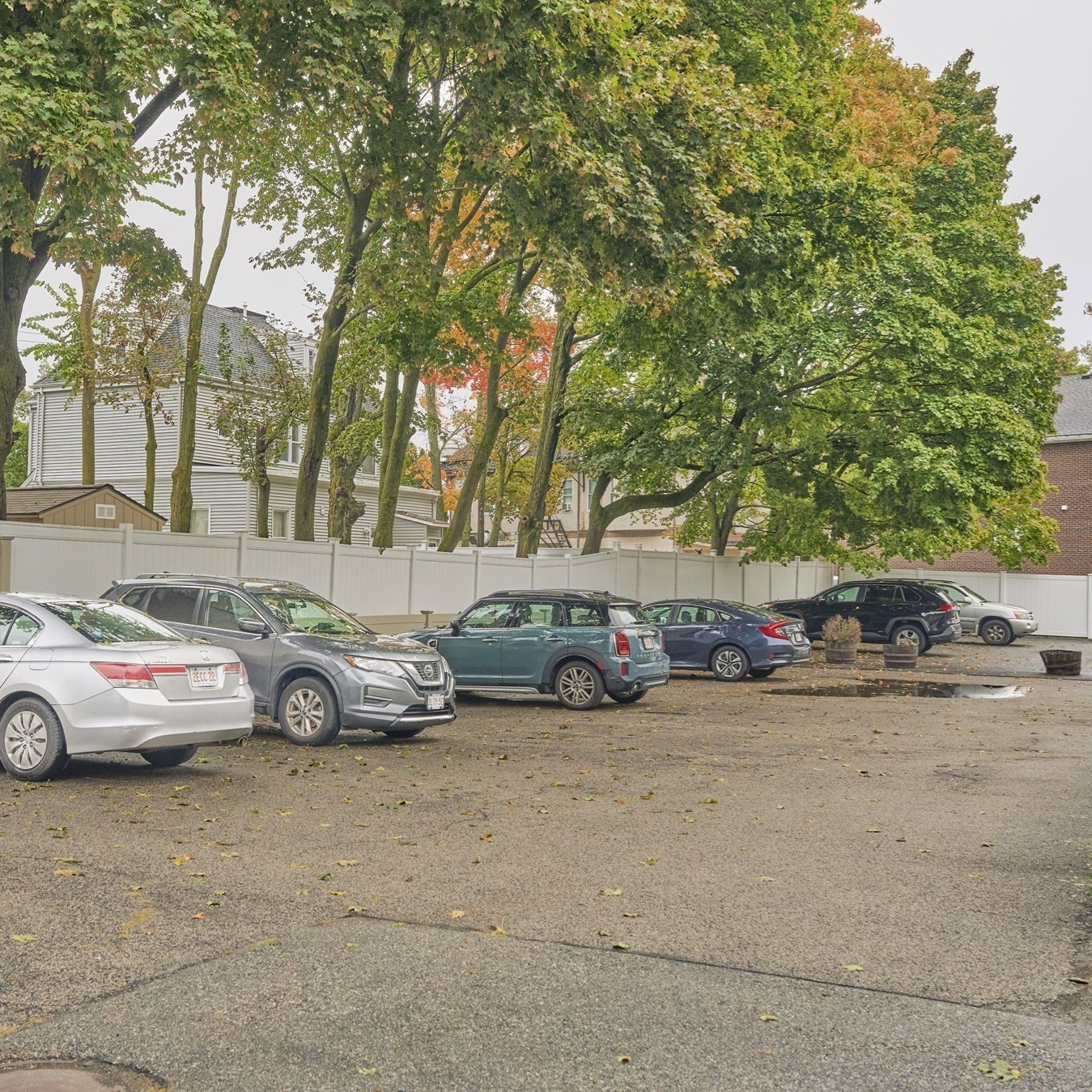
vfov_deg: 41.9
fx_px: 1428
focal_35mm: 40
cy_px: 542
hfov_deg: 41.4
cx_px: 374
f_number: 8
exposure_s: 1/200
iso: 400
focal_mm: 31
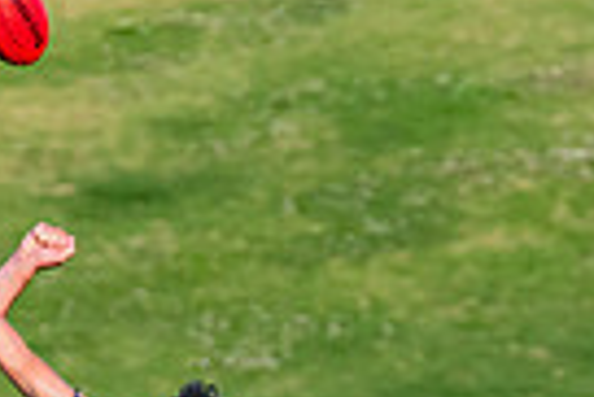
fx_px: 31565
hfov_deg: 1.1
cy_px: 658
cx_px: 248
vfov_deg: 0.7
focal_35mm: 1911
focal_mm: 380
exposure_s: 1/1600
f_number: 7.1
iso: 800
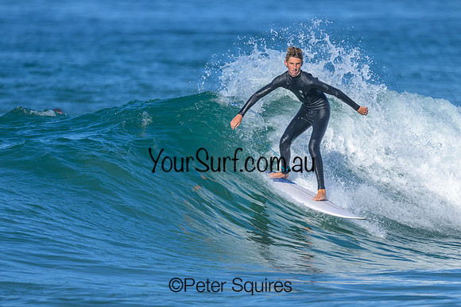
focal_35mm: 1101
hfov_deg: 1.9
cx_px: 214
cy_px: 178
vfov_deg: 1.3
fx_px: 14095
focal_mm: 800
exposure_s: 1/2000
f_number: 6.3
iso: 250
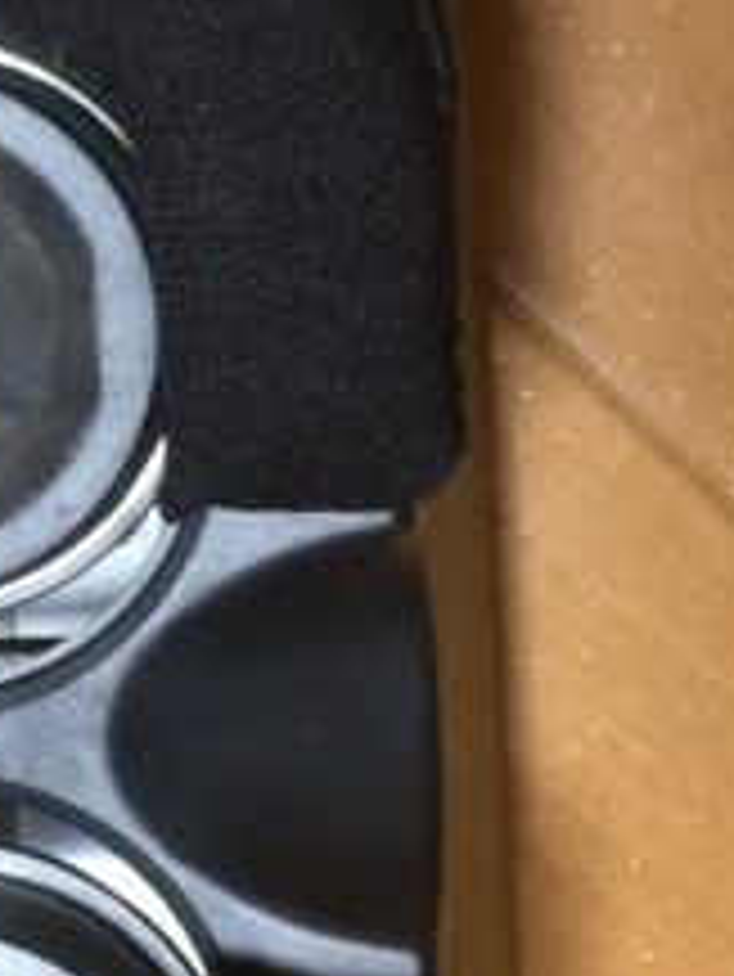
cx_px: -356
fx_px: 3869
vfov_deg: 14.2
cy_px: 31
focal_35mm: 137
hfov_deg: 10.5
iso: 320
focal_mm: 4.15
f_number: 2.2
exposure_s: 1/33
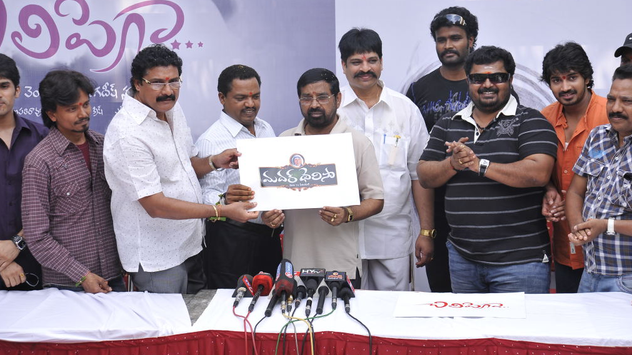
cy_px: 149
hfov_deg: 30.2
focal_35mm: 70
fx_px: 1173
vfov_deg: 17.2
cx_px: 316
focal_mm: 66
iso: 250
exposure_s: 1/200
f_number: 5
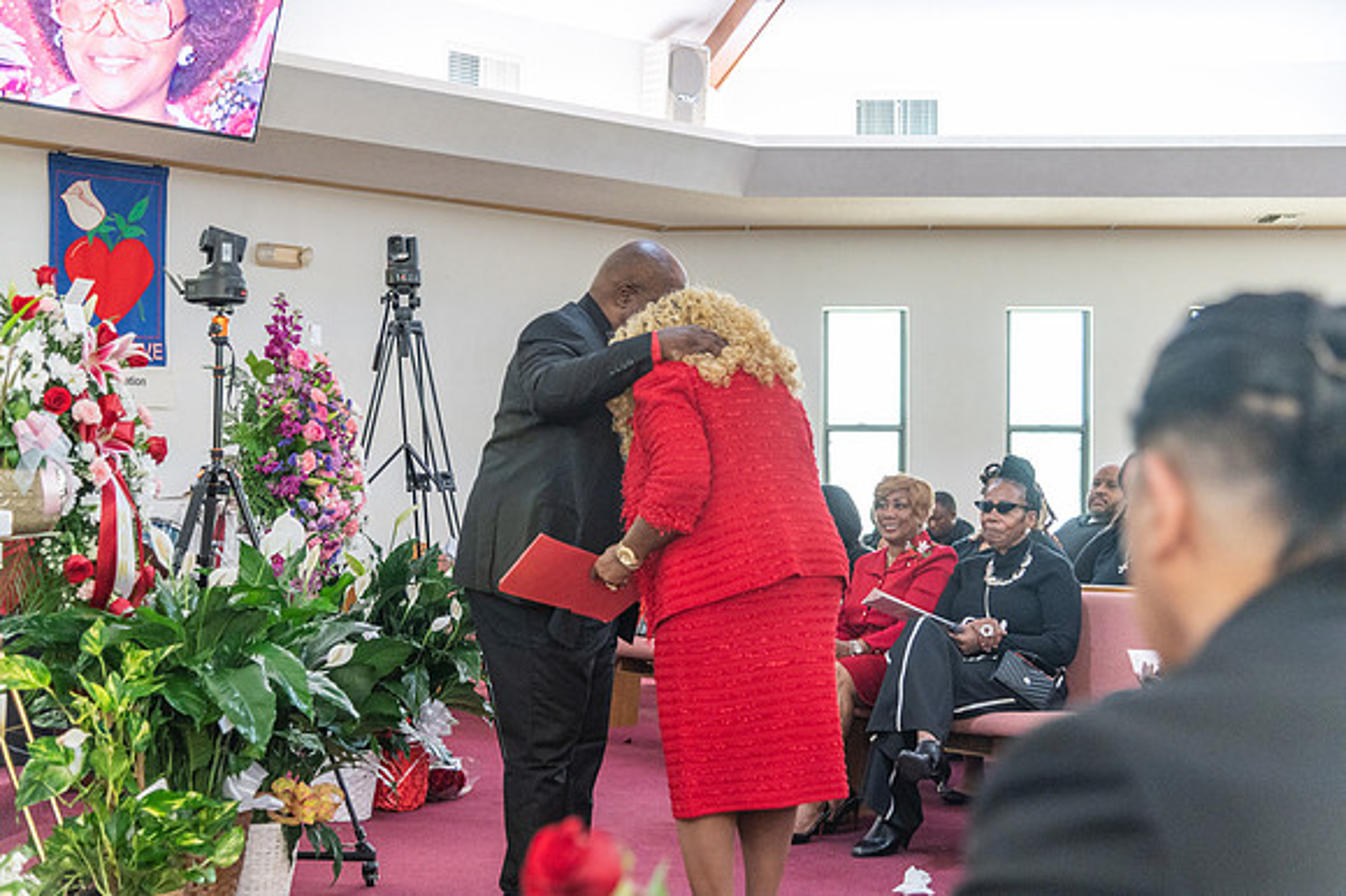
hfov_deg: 38.2
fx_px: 1943
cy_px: 448
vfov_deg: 26.0
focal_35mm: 52
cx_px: 673
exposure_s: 1/100
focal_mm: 52
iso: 1600
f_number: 4
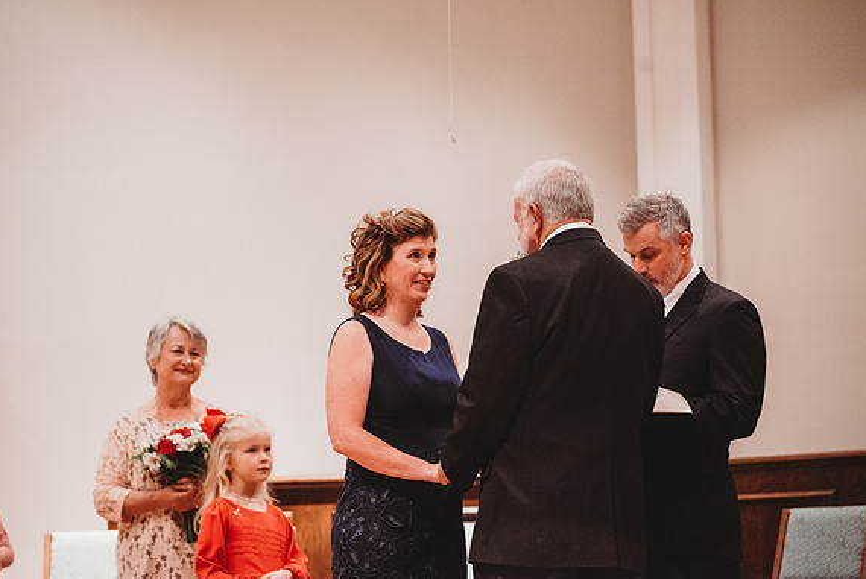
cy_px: 290
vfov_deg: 11.3
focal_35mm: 122
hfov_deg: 16.8
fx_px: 2937
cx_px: 438
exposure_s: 1/200
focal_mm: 120
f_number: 4
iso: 5000
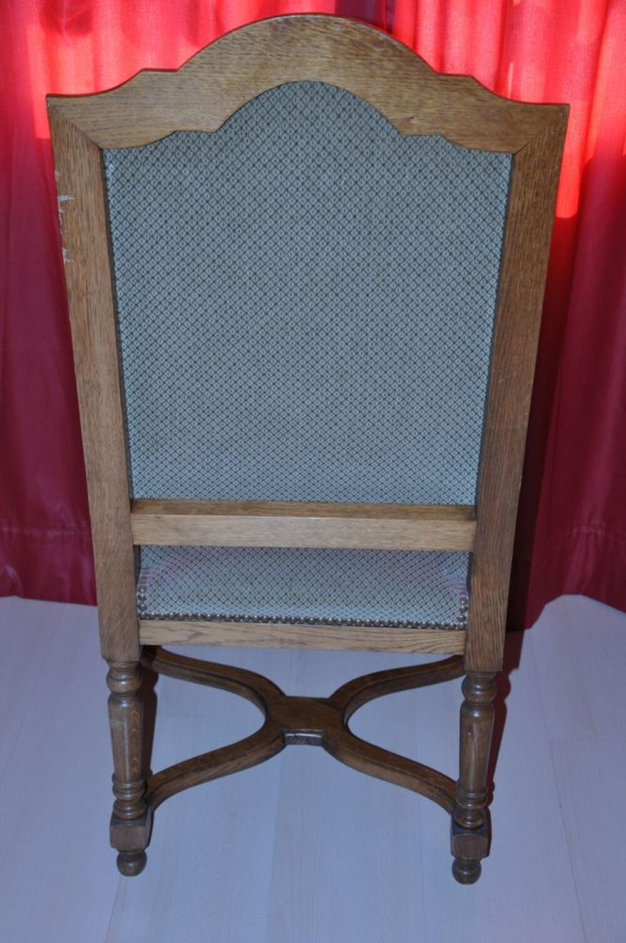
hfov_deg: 25.7
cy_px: 472
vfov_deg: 37.9
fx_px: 1373
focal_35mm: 52
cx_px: 313
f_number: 4.5
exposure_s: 1/60
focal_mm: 35
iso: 800
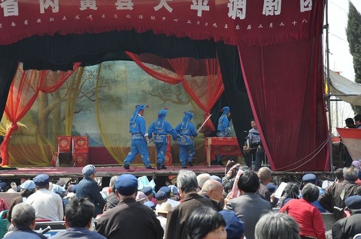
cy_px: 117
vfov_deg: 16.4
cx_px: 171
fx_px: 831
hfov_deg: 24.5
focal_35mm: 83
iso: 720
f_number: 5
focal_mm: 52
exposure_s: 1/1000
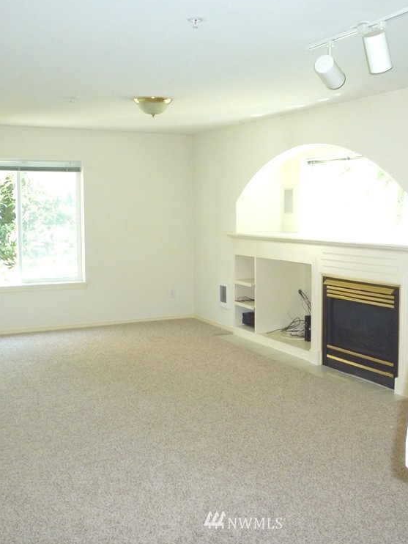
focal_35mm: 40
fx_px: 628
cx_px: 245
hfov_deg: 35.9
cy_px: 266
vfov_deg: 46.8
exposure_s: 1/30
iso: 320
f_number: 3.3
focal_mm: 5.2
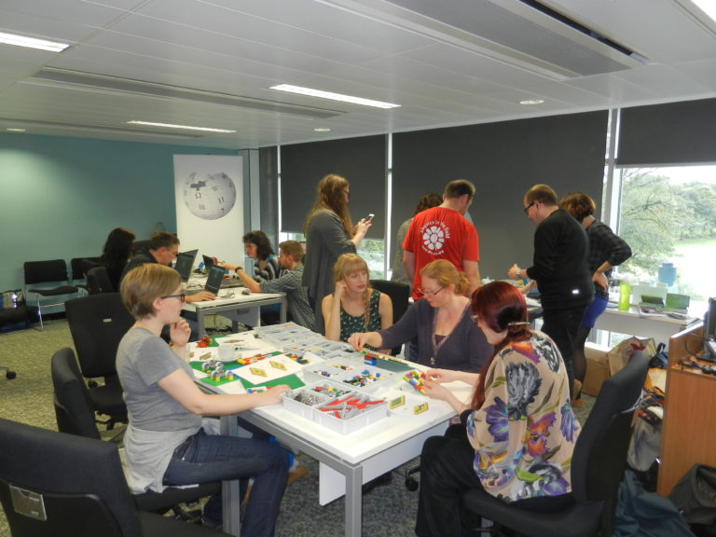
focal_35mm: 25
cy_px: 268
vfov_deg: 54.9
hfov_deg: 69.4
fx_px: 517
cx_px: 358
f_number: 3.5
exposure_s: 1/30
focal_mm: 4.5
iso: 200
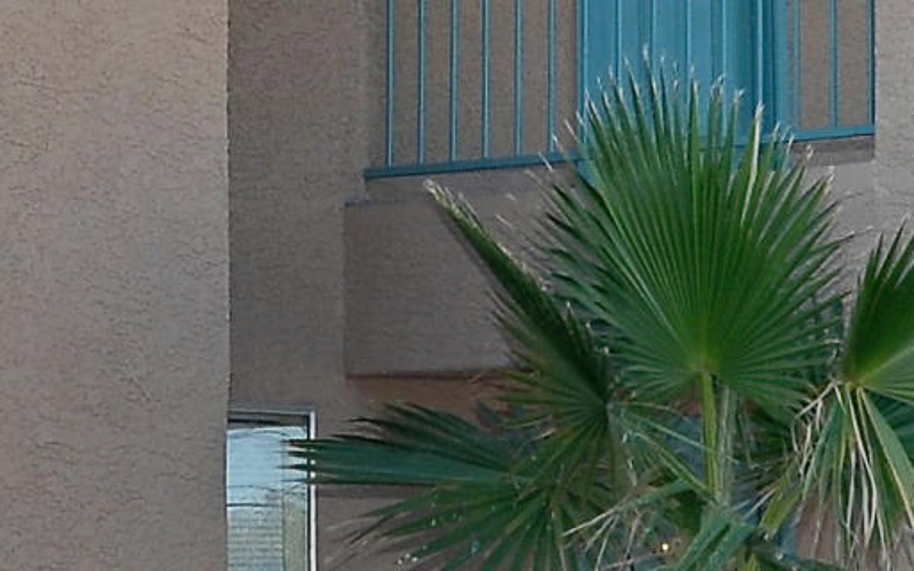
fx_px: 4459
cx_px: 359
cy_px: 25
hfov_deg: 11.7
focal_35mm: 179
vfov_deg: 7.3
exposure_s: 1/320
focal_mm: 30
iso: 320
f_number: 9
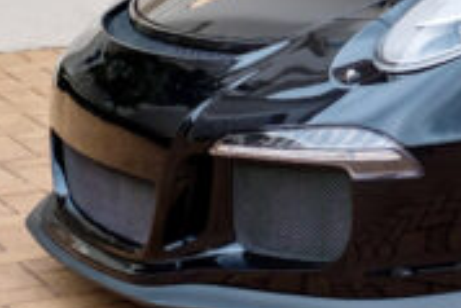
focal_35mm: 173
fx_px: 2217
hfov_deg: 11.0
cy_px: -150
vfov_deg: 7.8
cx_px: 875
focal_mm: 29.2
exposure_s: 1/500
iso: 400
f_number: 5.6
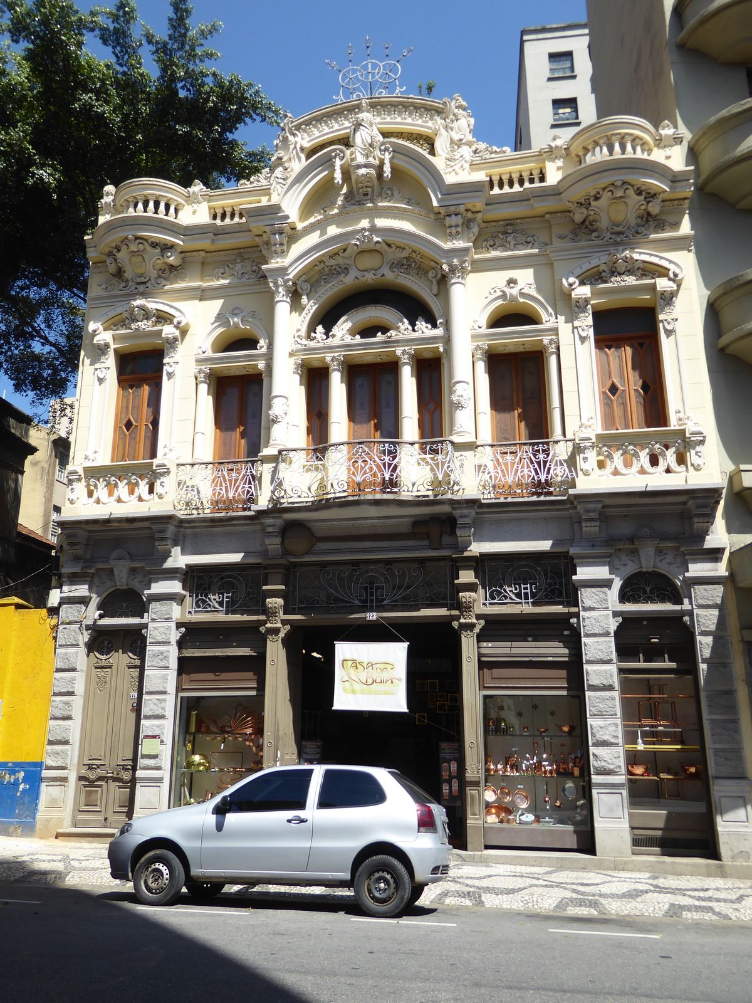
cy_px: 502
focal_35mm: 29
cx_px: 376
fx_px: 840
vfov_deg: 61.7
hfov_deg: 48.2
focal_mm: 5
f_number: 3.5
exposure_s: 1/640
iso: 80
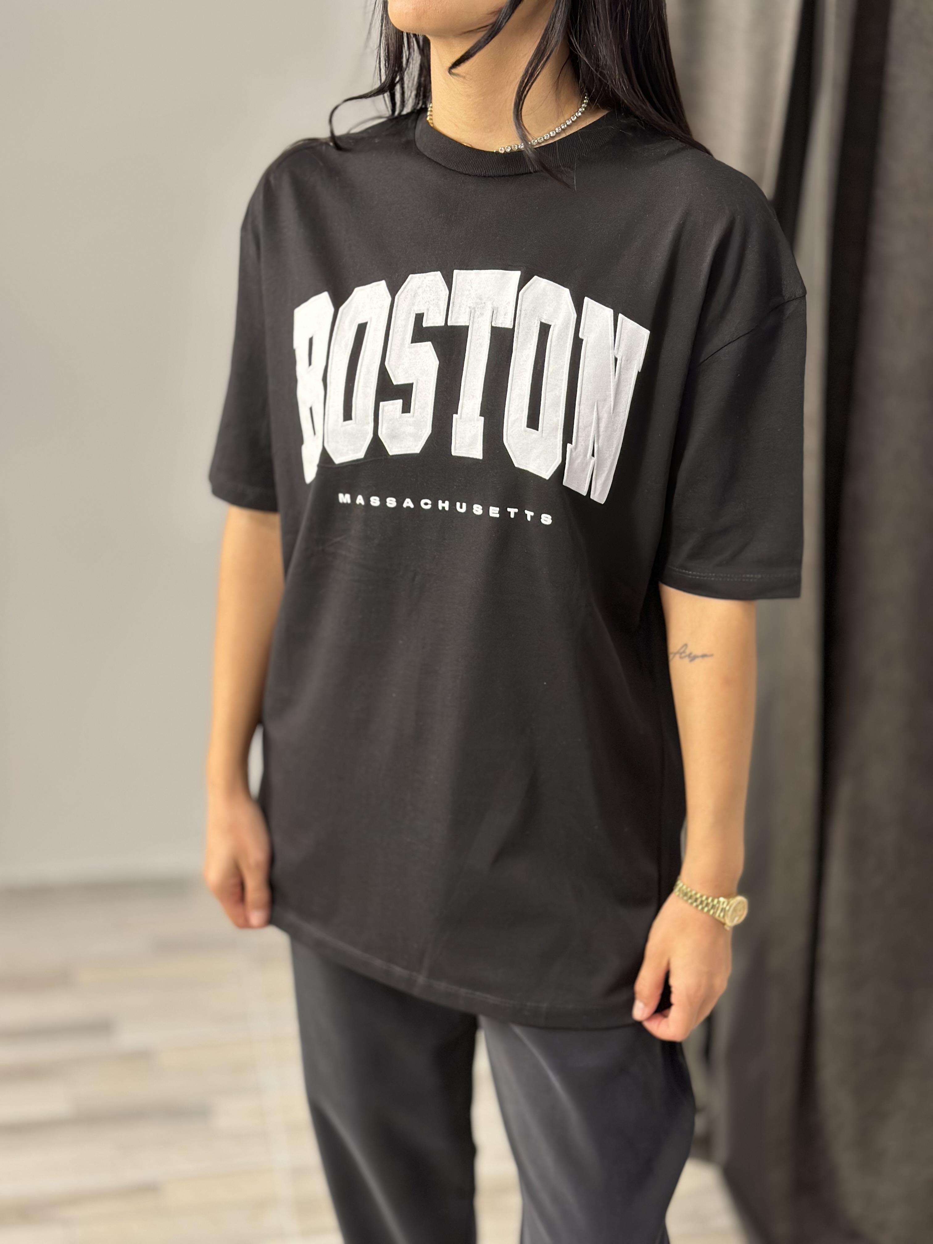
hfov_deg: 30.3
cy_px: 622
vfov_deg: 39.7
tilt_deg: -20.2
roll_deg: -2.3
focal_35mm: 48
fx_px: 1725
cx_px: 466
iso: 125
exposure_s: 1/50
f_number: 1.78
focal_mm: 6.86
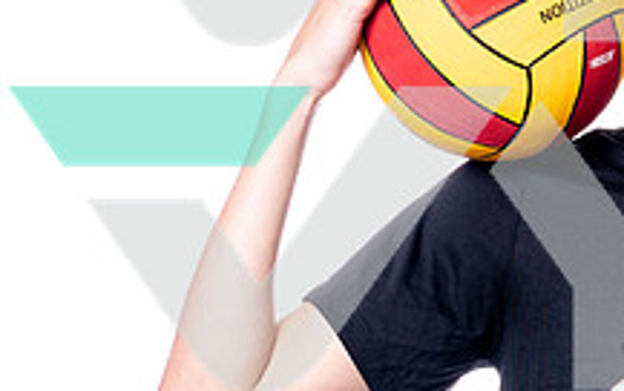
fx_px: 3404
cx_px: 701
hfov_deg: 10.3
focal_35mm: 200
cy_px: 213
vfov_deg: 6.6
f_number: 8
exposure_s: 1/160
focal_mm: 70
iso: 400
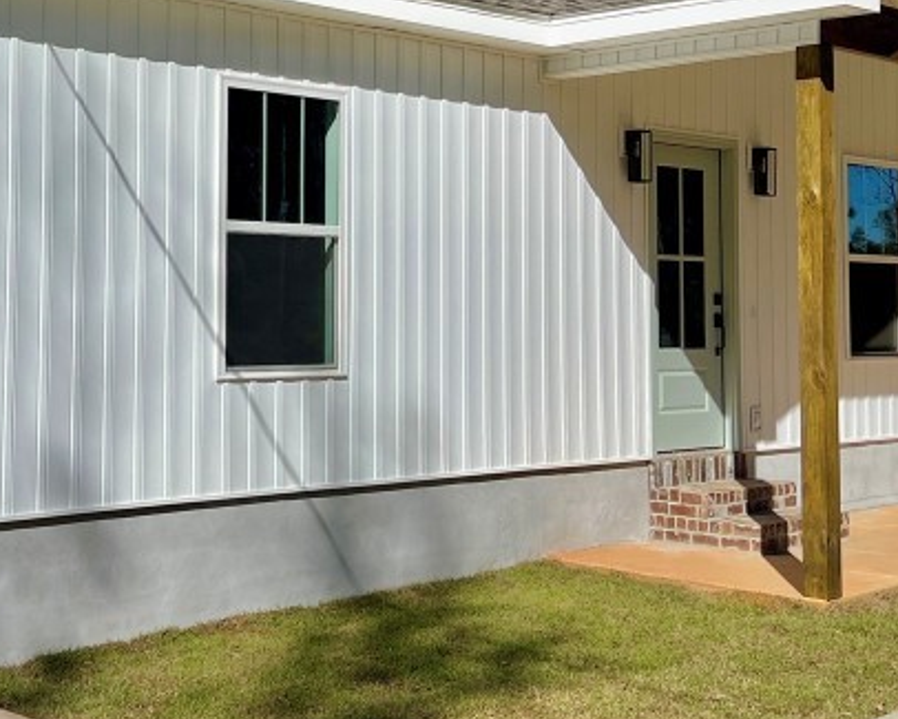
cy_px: 217
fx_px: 1701
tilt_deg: +4.8
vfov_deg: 23.7
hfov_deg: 29.4
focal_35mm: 64
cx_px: 319
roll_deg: -0.2
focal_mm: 5.7
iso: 50
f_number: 1.5
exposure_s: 1/11364
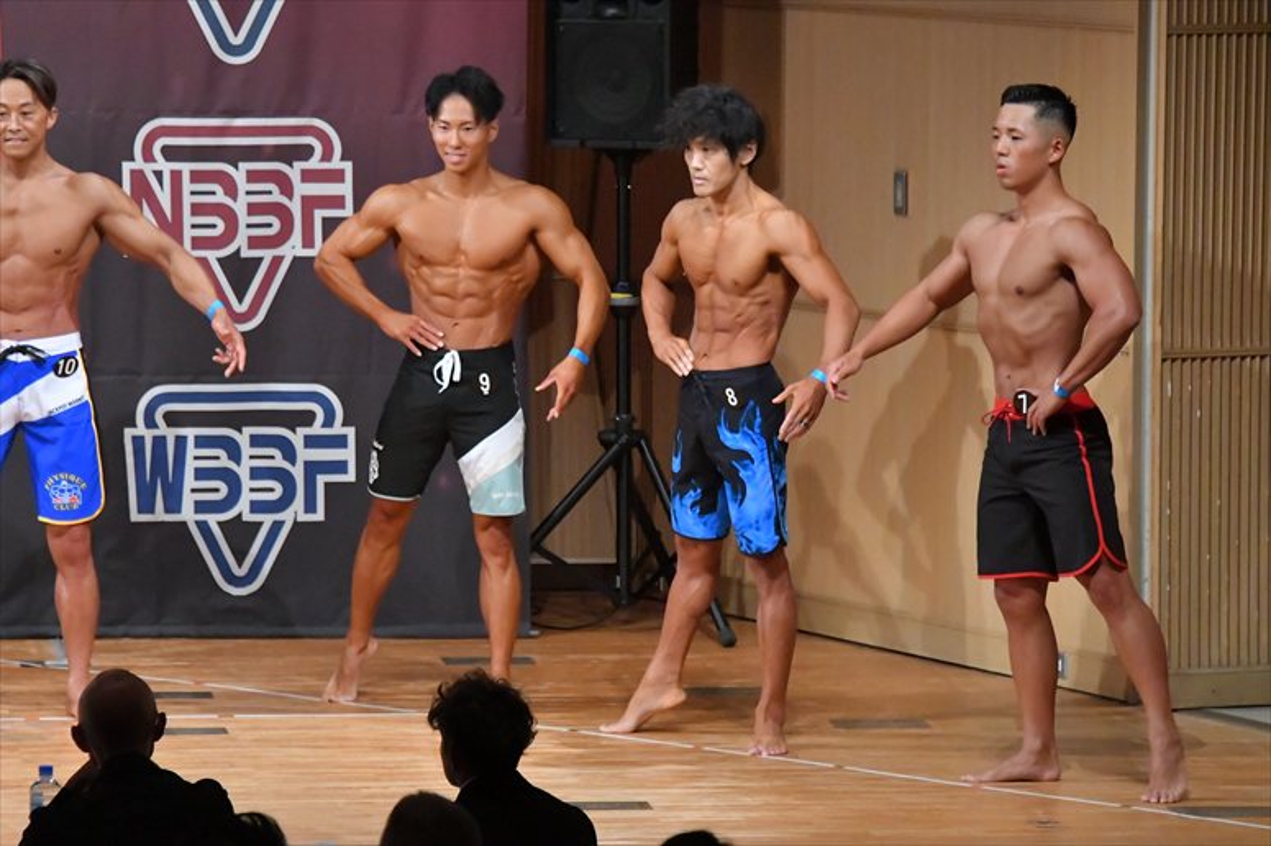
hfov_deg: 8.1
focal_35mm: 255
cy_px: 423
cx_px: 636
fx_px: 8999
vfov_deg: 5.4
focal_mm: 170
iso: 11400
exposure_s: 1/400
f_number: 5.6
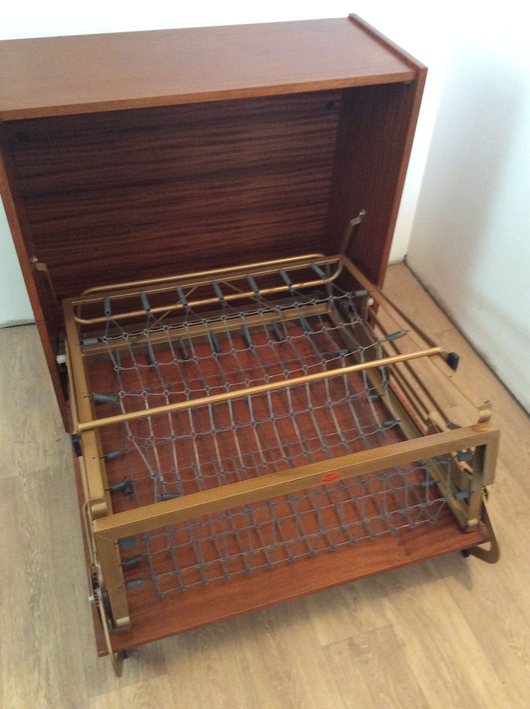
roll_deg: -1.3
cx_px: 265
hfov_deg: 44.1
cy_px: 354
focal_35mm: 32
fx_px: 655
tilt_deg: -42.7
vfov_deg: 56.9
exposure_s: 1/17
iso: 250
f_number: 2.4
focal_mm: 3.3
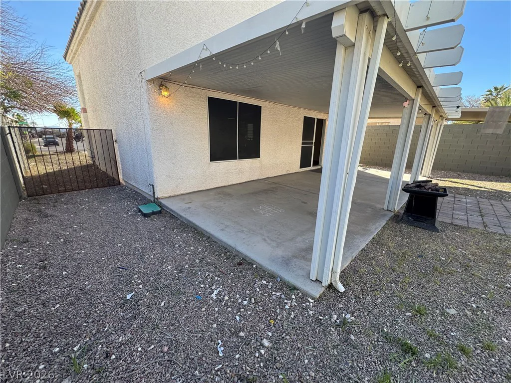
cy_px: 192
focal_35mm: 14
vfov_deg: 85.7
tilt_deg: -15.6
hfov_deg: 102.1
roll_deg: -1.0
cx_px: 256
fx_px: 207
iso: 40
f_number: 2.2
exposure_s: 1/324
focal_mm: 2.22
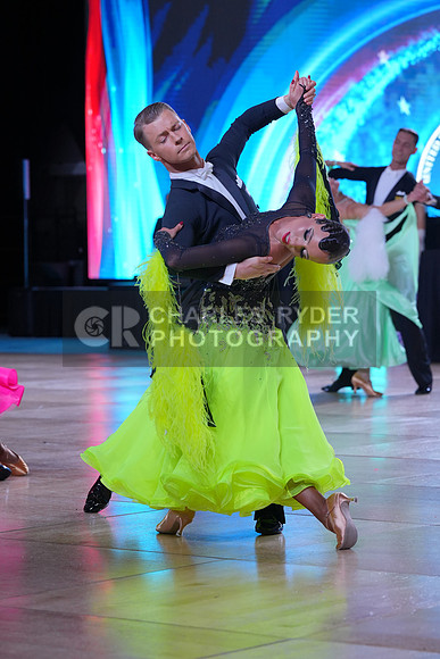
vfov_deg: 15.9
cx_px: 220
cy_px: 330
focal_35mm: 129
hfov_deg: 10.6
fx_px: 2363
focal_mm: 129
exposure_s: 1/400
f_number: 5.6
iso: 1250
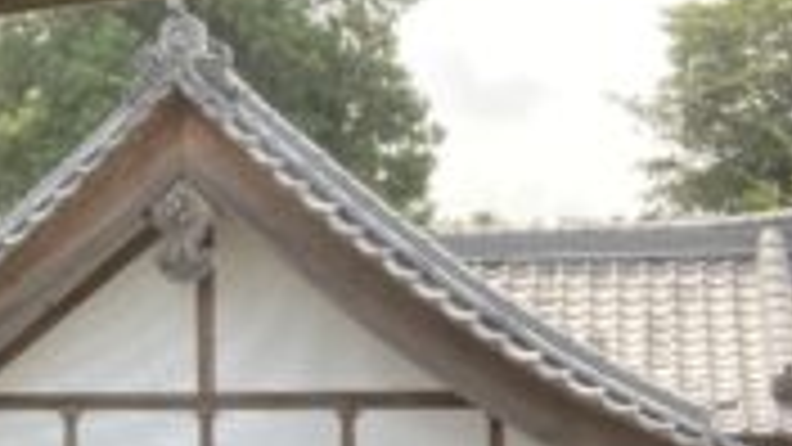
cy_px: 288
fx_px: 2016
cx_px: 47
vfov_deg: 12.6
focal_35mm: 96
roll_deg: -0.8
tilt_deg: +7.3
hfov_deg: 21.6
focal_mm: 3.99
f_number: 1.8
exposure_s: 1/180
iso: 20
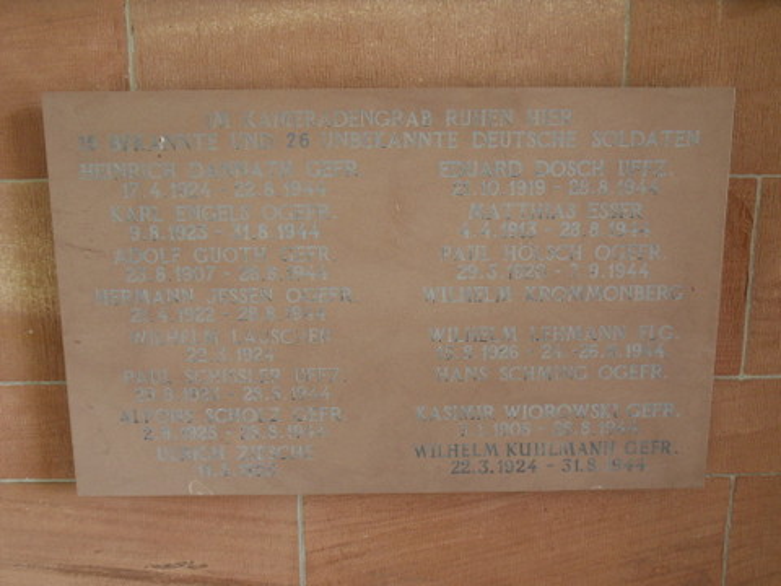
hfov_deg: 51.4
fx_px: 812
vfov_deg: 39.7
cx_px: 390
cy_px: 293
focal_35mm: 36
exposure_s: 1/30
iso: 120
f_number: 3.9
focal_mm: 6.5
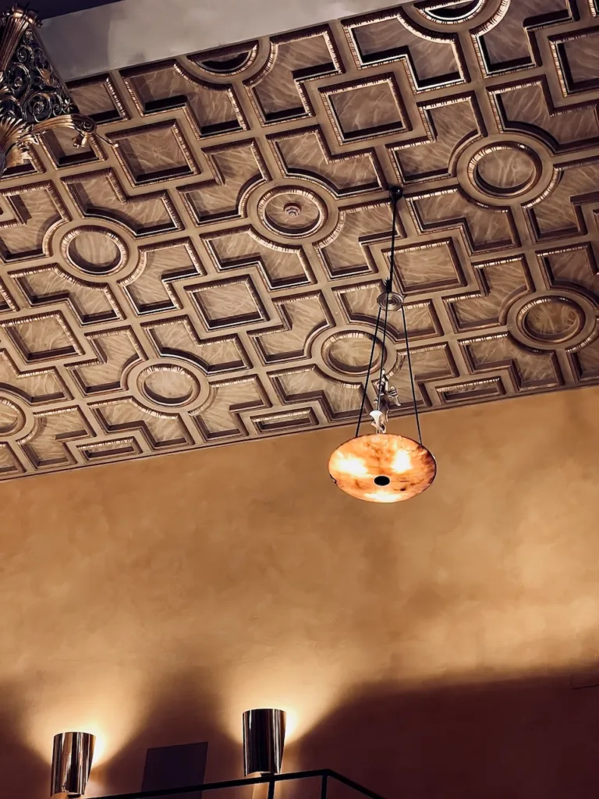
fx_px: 1777
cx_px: 300
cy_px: 400
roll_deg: -5.0
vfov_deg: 25.3
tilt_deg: +41.7
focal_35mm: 77
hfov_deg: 19.1
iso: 500
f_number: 2.8
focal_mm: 9
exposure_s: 1/17
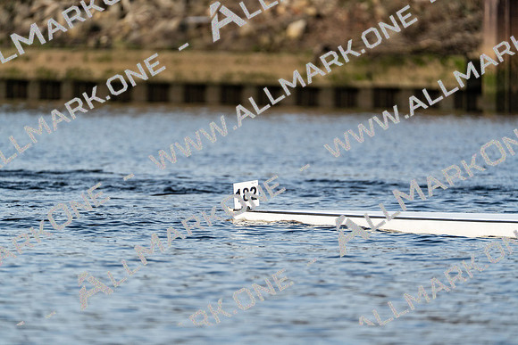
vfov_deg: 2.3
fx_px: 8635
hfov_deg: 3.4
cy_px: 172
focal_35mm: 600
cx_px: 259
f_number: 6.3
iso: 800
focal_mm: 600
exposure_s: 1/2000
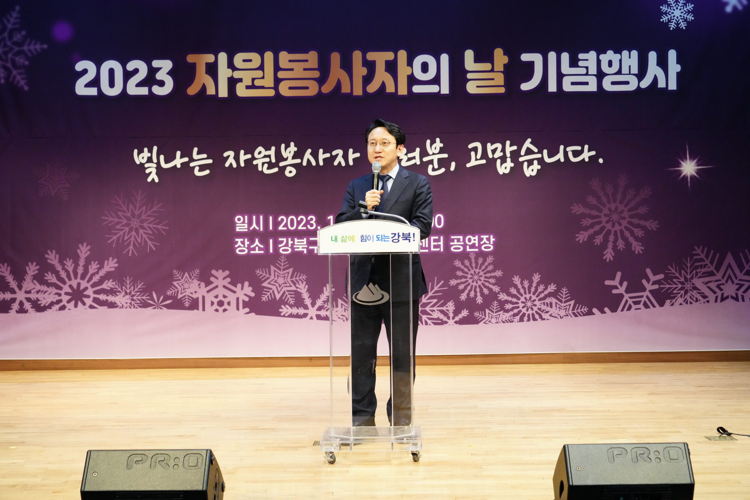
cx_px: 375
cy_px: 250
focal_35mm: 52
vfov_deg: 26.0
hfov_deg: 38.2
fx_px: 1083
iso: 6400
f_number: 4.5
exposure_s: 1/160
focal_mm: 52
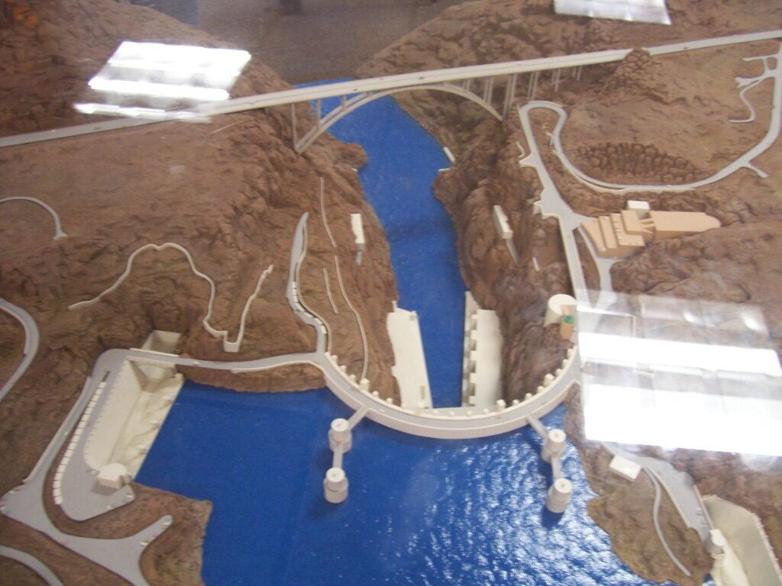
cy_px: 293
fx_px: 768
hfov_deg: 54.0
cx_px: 391
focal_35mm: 34
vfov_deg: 41.8
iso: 160
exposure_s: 1/20
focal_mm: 5.6
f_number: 2.7
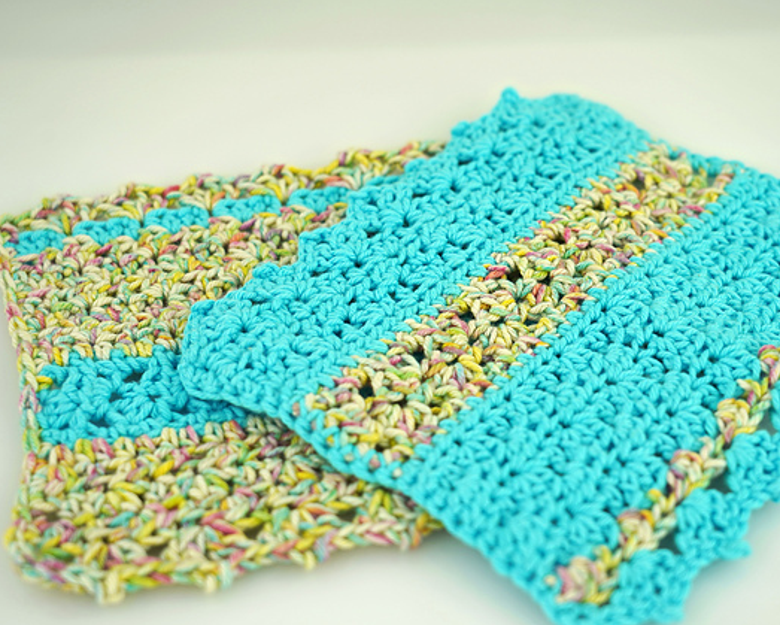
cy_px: 315
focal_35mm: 62
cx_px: 435
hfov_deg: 30.4
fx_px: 1432
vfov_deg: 24.6
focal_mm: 54
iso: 100
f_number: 5
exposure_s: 1/80
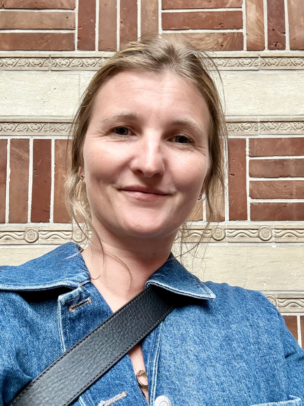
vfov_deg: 60.0
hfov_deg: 46.8
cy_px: 203
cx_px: 152
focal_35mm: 30
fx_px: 351
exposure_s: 1/60
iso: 250
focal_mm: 2.69
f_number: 1.9
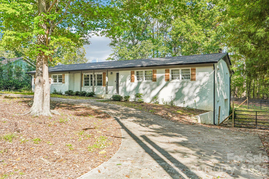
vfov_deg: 43.6
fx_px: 224
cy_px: 90
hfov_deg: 61.9
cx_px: 134
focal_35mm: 30
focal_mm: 20
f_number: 8
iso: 100
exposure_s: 1/45
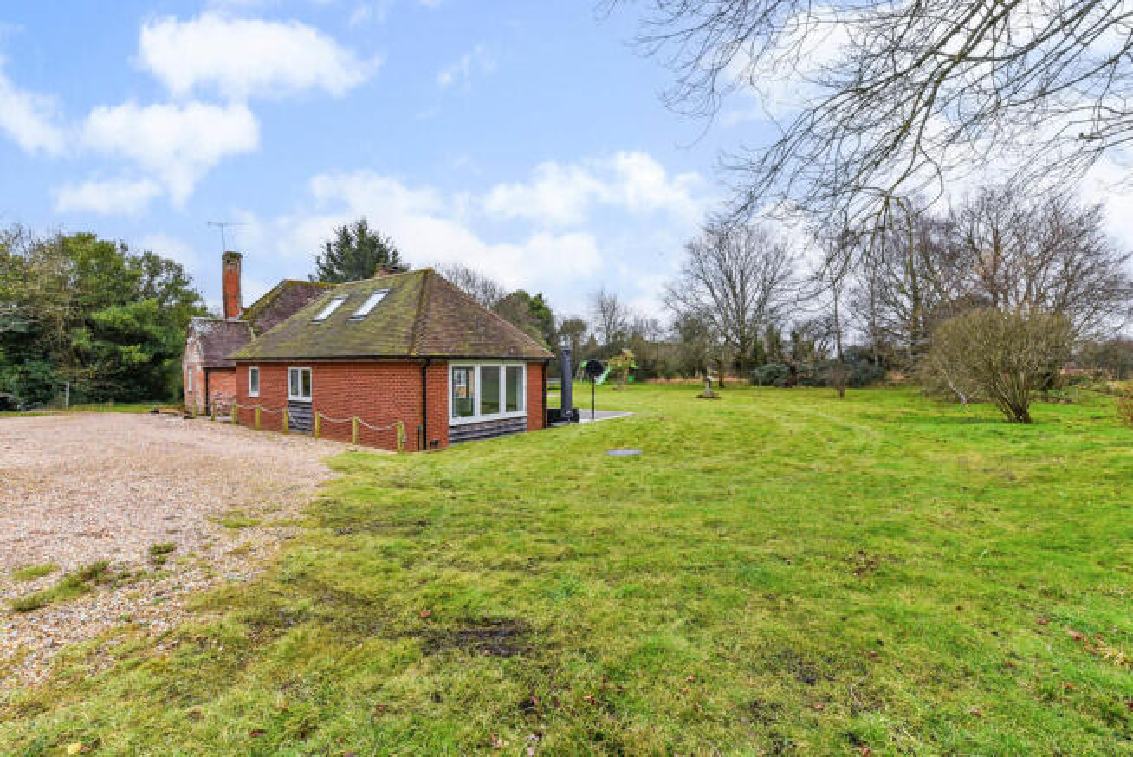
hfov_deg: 104.2
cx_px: 566
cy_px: 378
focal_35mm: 14
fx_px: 441
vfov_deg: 81.3
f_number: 8
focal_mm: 14
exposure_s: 1/200
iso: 320
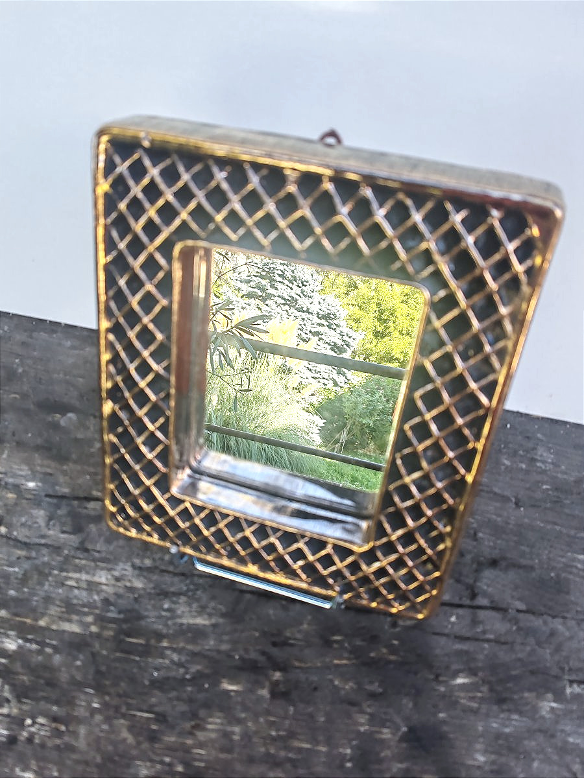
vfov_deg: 65.3
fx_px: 607
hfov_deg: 51.4
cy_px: 389
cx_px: 292
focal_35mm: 27
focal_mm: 6.12
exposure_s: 1/100
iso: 80
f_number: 1.9
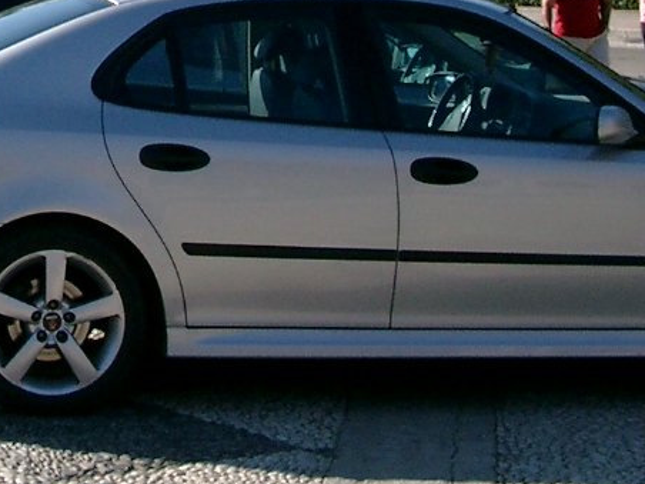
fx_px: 2441
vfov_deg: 10.9
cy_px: -226
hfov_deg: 14.8
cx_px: 6
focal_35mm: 131
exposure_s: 1/640
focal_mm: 7.6
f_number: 5
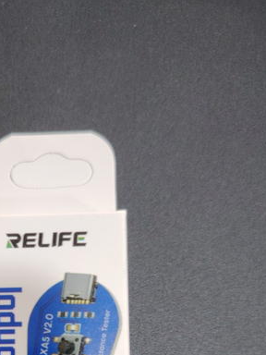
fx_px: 512
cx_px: 22
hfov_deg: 27.9
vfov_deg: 34.5
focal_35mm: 50
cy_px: 361
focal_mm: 5.25
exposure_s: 1/33.3
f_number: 1.75
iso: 265
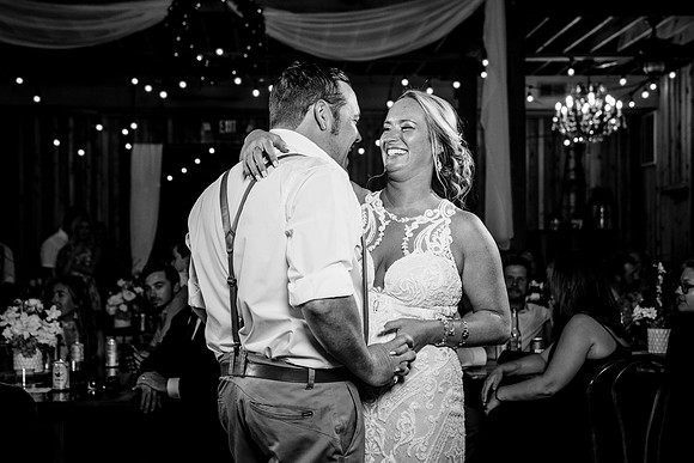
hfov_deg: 30.7
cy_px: 254
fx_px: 1264
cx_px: 360
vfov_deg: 20.8
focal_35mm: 66
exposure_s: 1/200
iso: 1000
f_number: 4
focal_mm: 52
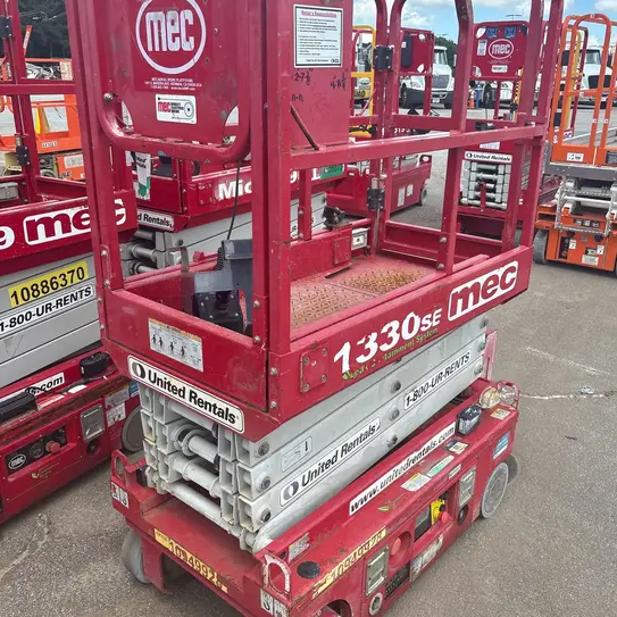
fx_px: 625
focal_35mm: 31
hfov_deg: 52.5
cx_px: 311
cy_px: 298
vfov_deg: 52.5
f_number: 1.6
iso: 64
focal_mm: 5.96
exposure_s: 1/1667
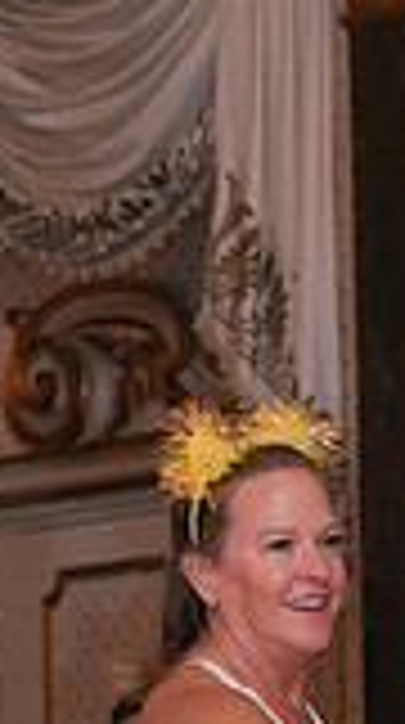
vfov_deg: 6.3
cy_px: 1124
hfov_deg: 3.5
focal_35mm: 340
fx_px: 6522
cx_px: 551
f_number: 5.6
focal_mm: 90
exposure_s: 1/250
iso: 5000
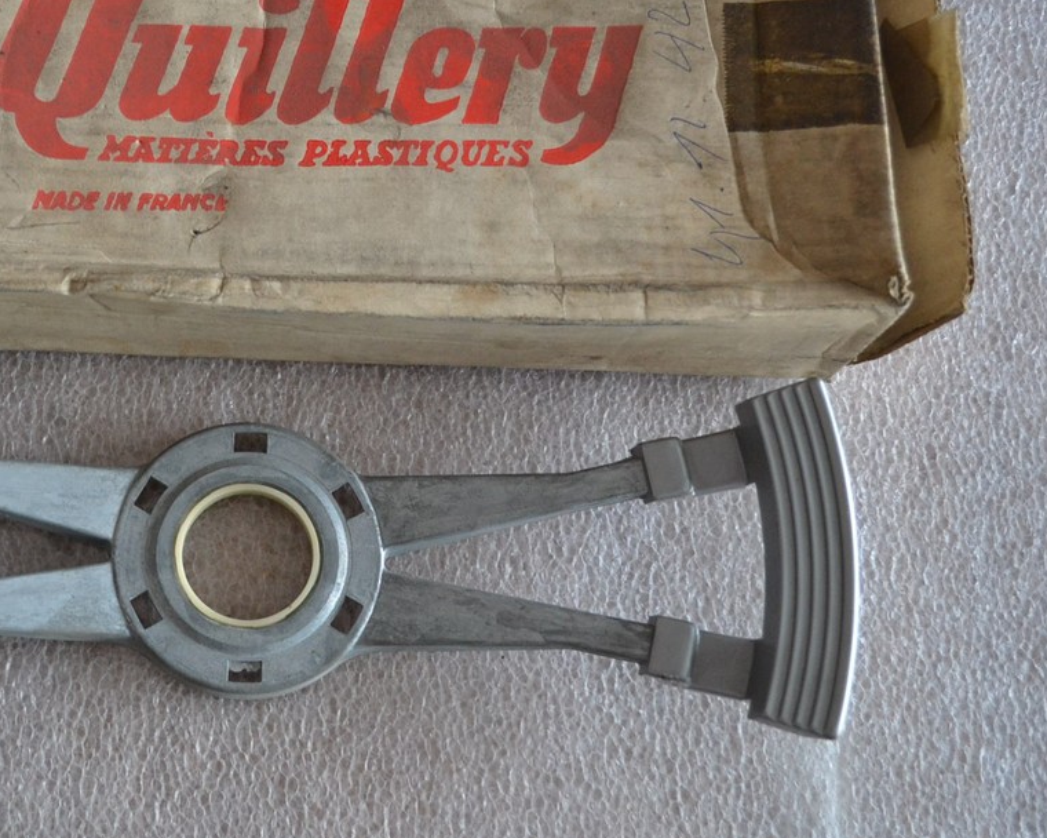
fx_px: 1549
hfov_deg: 36.2
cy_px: 375
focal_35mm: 50
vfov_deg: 30.2
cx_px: 222
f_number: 3.8
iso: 1000
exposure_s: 1/60
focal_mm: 20
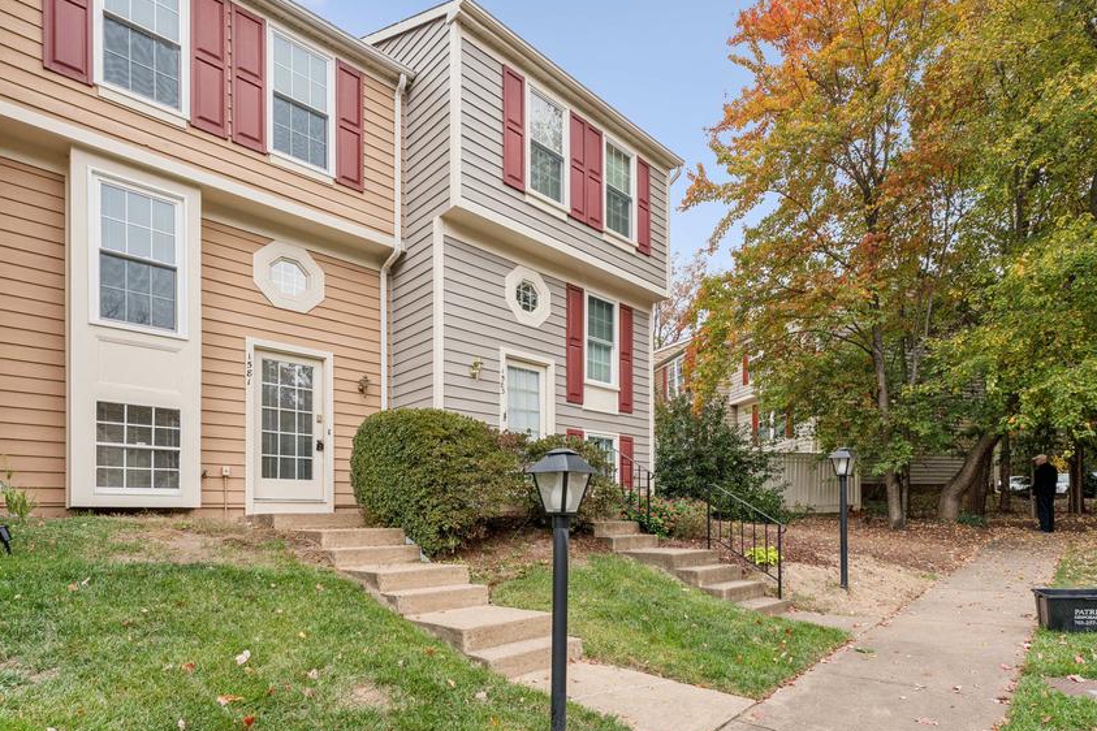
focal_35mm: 17
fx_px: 518
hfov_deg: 93.1
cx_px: 587
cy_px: 338
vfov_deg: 70.3
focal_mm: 14
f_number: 8
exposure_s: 1/160
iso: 200
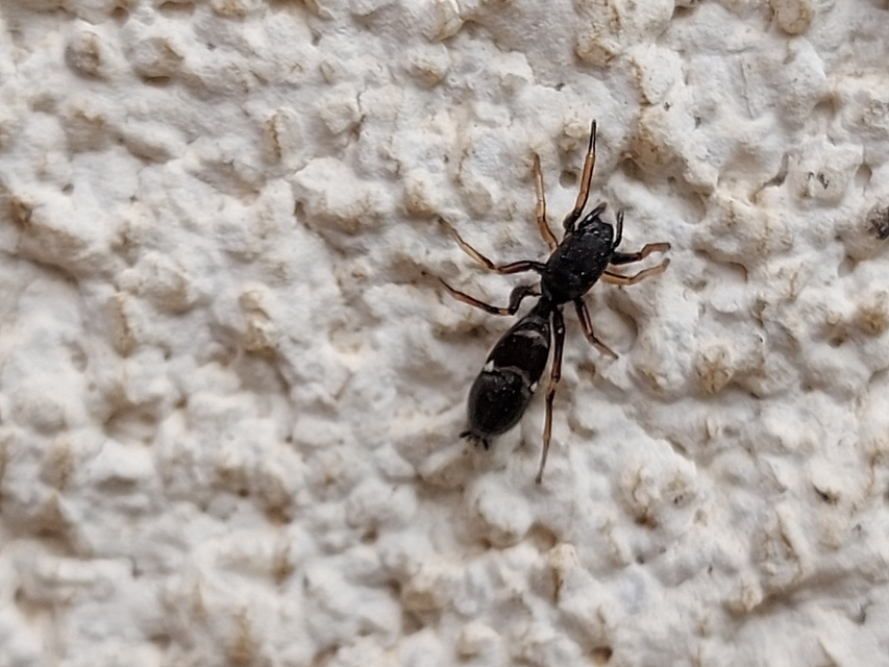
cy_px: 334
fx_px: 616
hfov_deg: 71.6
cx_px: 444
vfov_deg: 56.8
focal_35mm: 24
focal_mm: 5.23
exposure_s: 1/121
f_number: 1.8
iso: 32
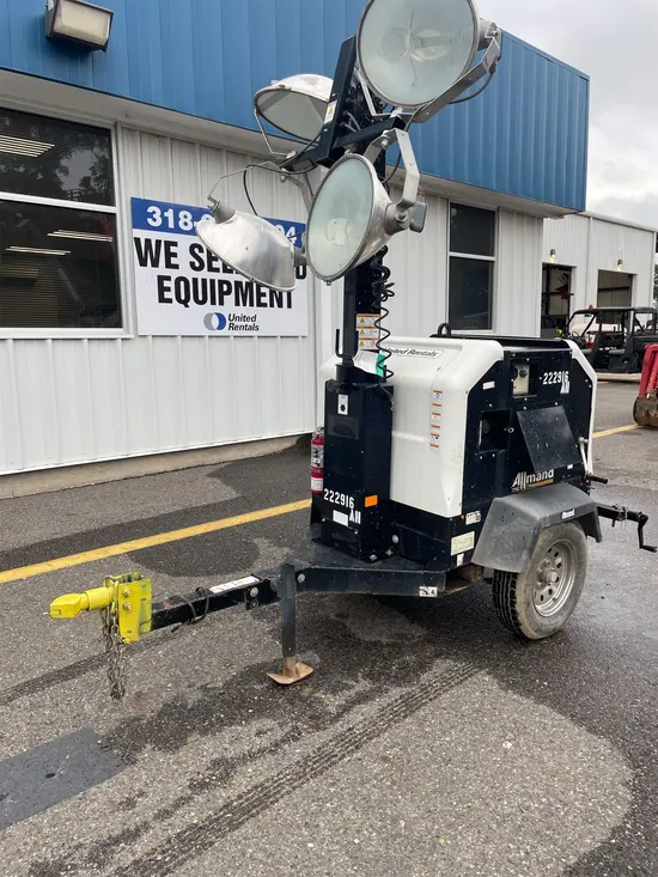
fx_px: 659
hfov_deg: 53.1
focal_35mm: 26
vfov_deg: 67.3
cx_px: 329
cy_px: 438
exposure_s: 1/267
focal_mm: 4.2
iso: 32
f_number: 1.6
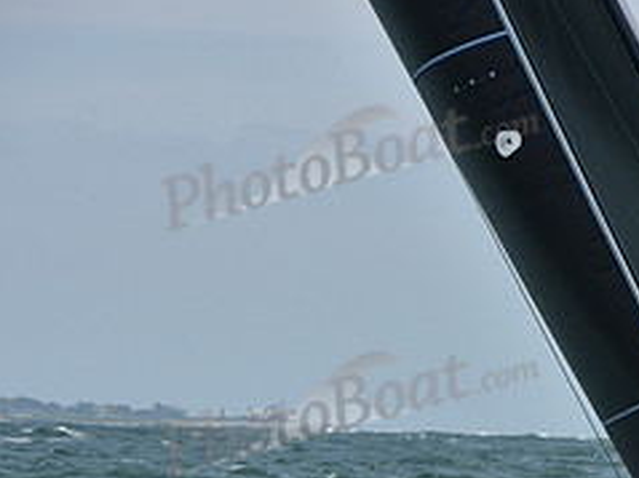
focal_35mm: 467
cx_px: 679
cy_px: 509
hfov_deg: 4.2
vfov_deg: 3.2
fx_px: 8616
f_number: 9
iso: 250
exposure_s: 1/1250
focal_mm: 200
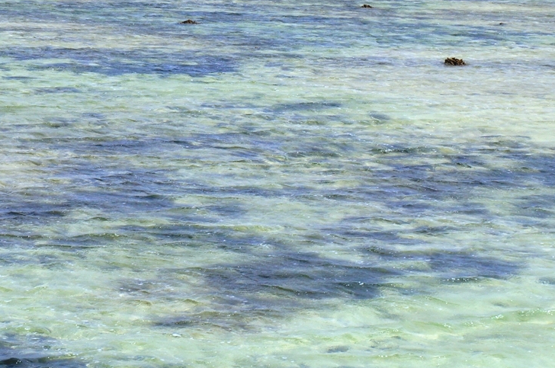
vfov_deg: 8.0
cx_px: 210
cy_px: -10
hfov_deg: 12.1
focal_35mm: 170
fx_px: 2617
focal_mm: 55
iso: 200
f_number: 13
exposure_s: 1/250
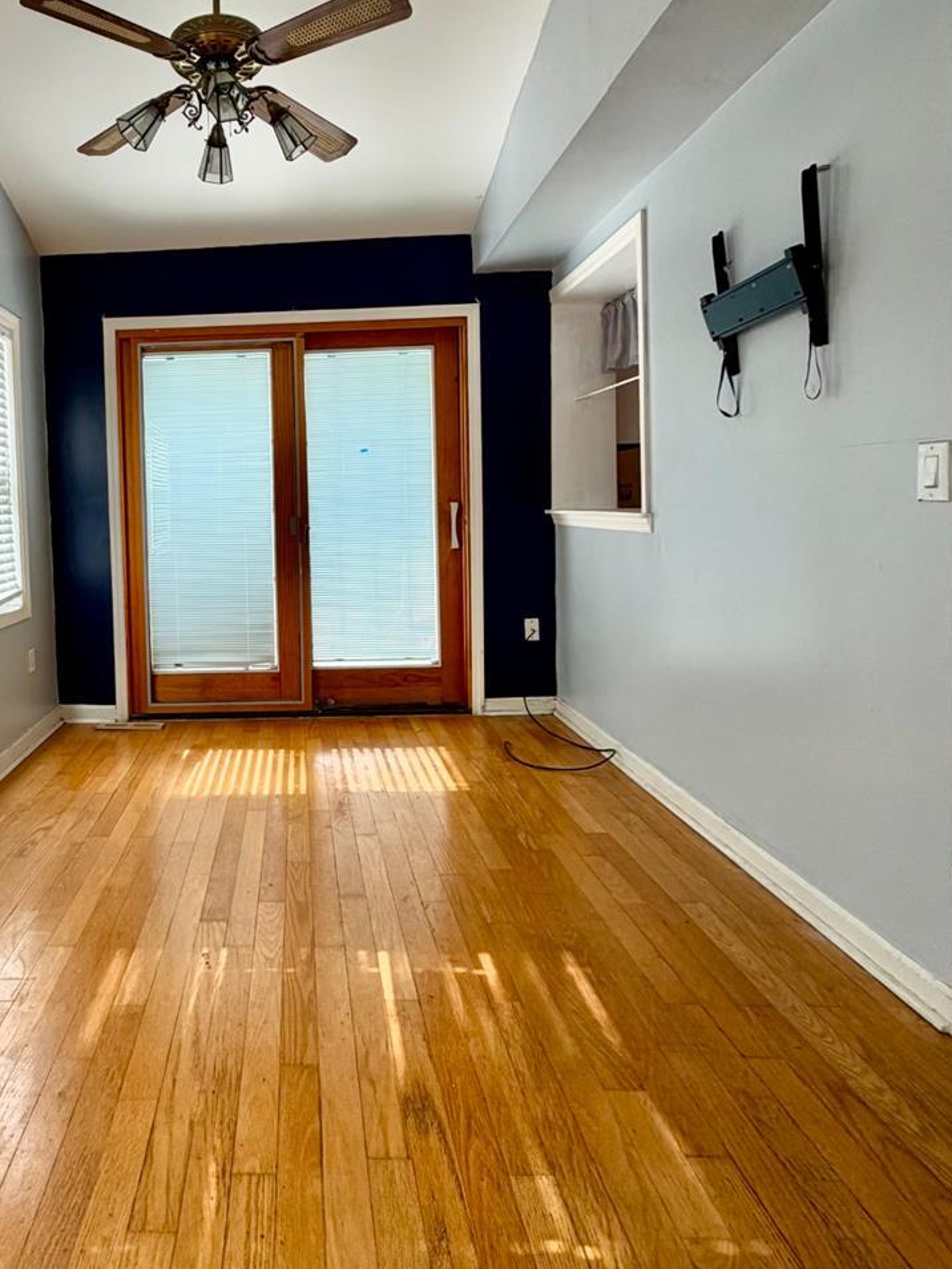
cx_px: 259
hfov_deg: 58.5
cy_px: 542
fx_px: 806
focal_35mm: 22
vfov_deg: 75.9
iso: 125
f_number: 2.2
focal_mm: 2.22
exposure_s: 1/121
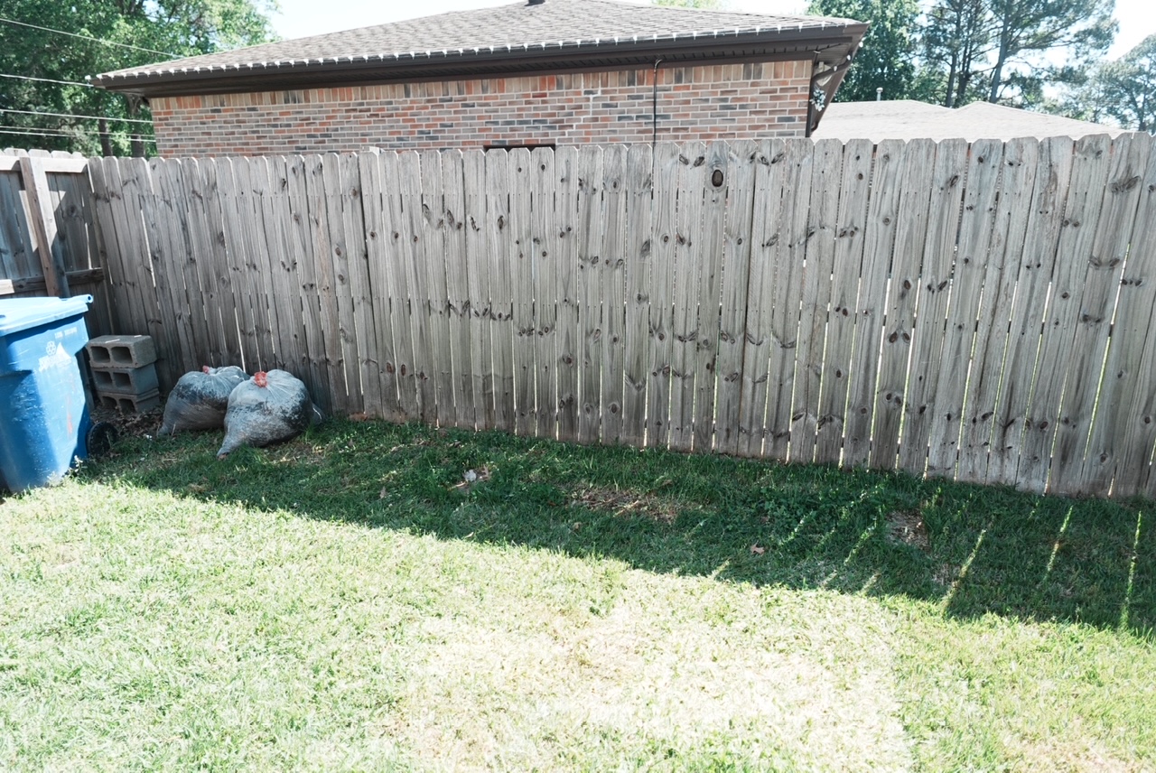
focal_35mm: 20
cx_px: 578
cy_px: 386
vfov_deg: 62.0
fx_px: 643
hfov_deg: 83.9
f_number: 2
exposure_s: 1/1000
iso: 125
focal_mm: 7.6
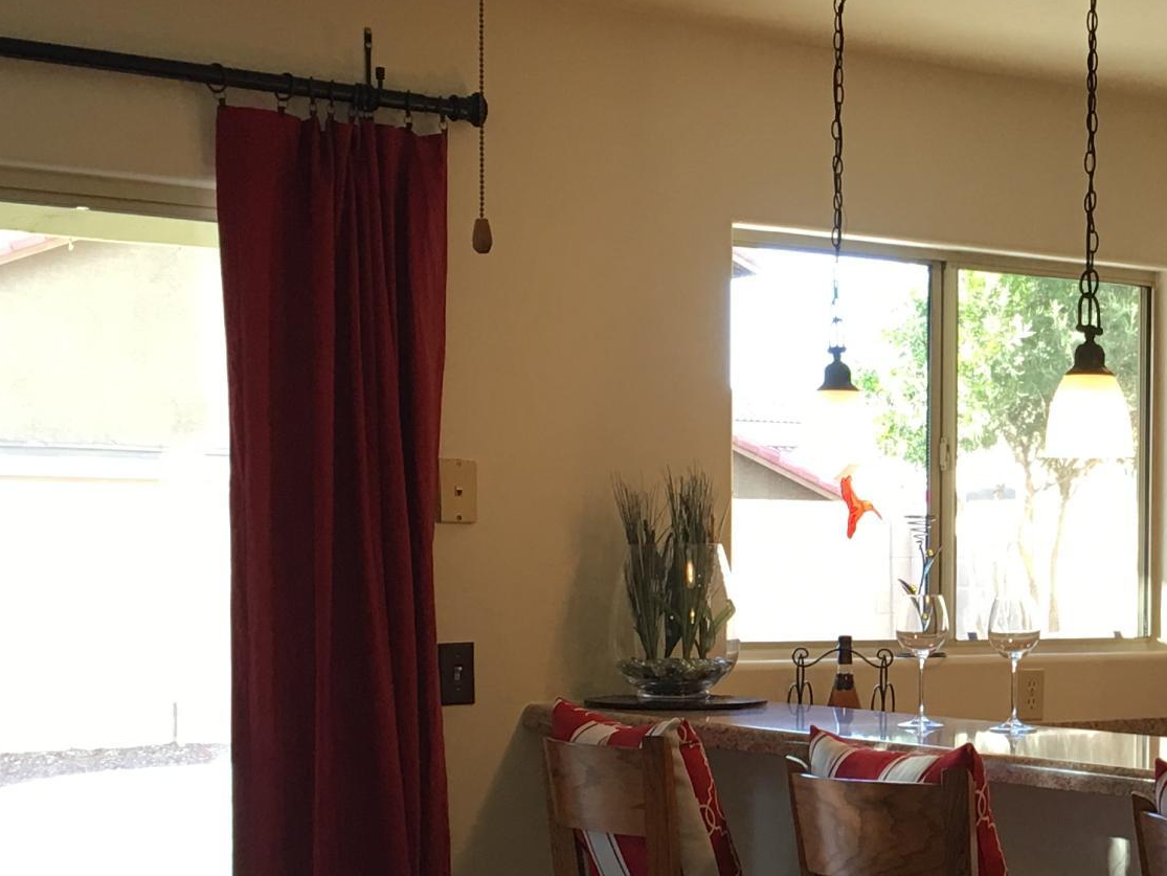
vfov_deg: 18.8
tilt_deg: -1.8
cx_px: 1170
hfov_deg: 23.9
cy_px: 664
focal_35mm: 78
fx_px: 2630
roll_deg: -1.0
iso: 25
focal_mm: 4.15
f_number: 2.2
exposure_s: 1/30
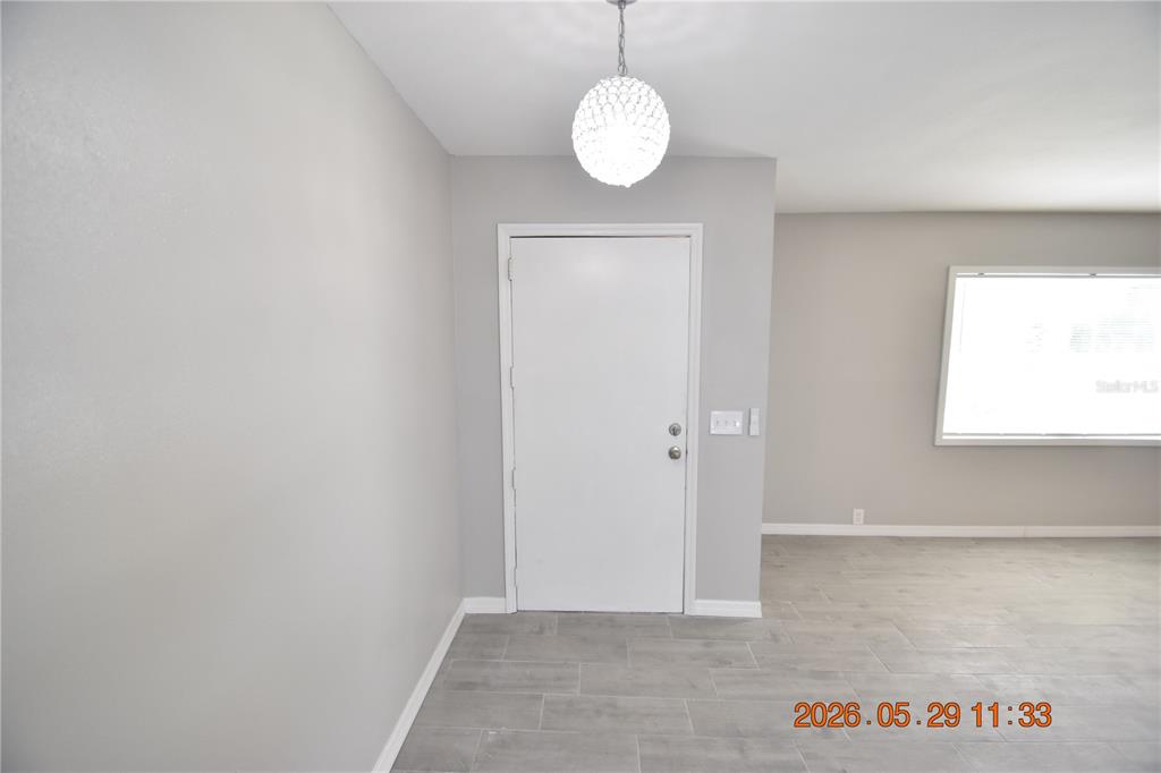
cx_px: 580
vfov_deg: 77.3
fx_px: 484
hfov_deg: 100.4
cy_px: 386
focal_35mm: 15
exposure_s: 1/60
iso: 800
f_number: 3.5
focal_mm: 10
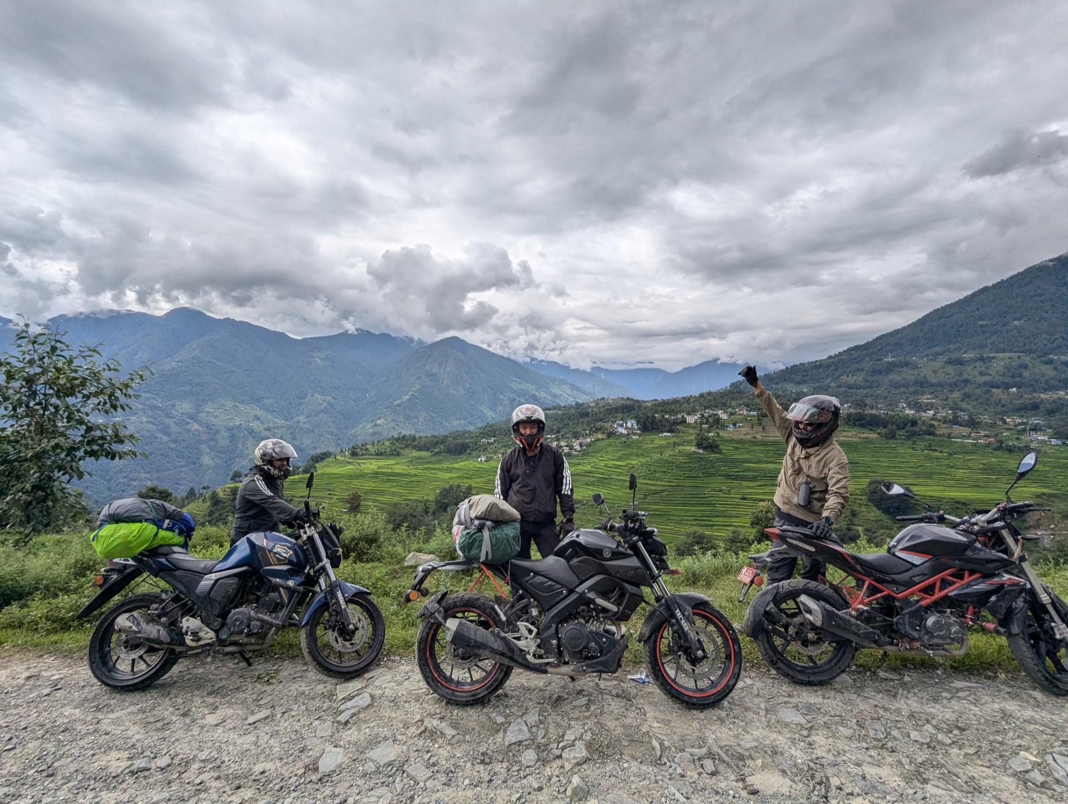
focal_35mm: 16
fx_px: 494
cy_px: 402
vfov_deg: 78.2
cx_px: 534
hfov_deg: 94.4
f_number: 2.2
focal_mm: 2.35
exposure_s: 1/2398
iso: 51
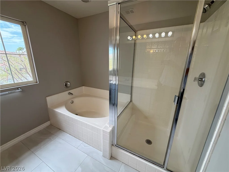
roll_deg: -0.7
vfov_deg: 85.7
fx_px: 93
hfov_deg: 102.1
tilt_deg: -15.3
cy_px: 86
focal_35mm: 14
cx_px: 114
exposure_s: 1/139
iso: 64
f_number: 2.2
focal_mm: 2.22
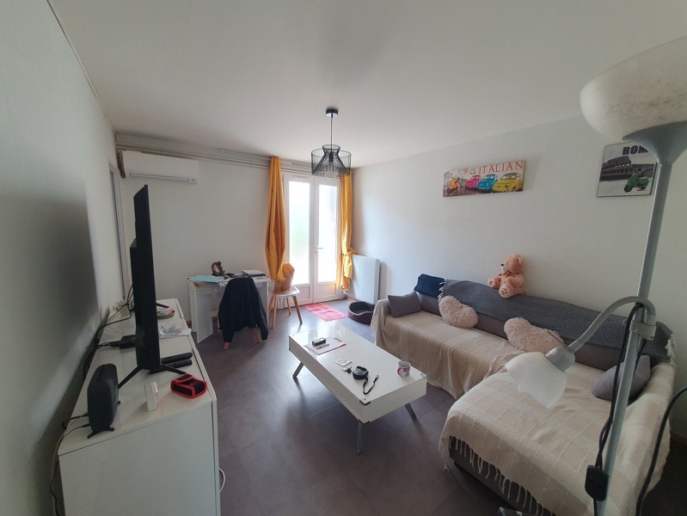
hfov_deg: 106.2
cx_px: 344
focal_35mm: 13
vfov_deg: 90.0
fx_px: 258
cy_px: 258
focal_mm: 1.8
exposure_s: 1/50
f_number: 2.2
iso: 80
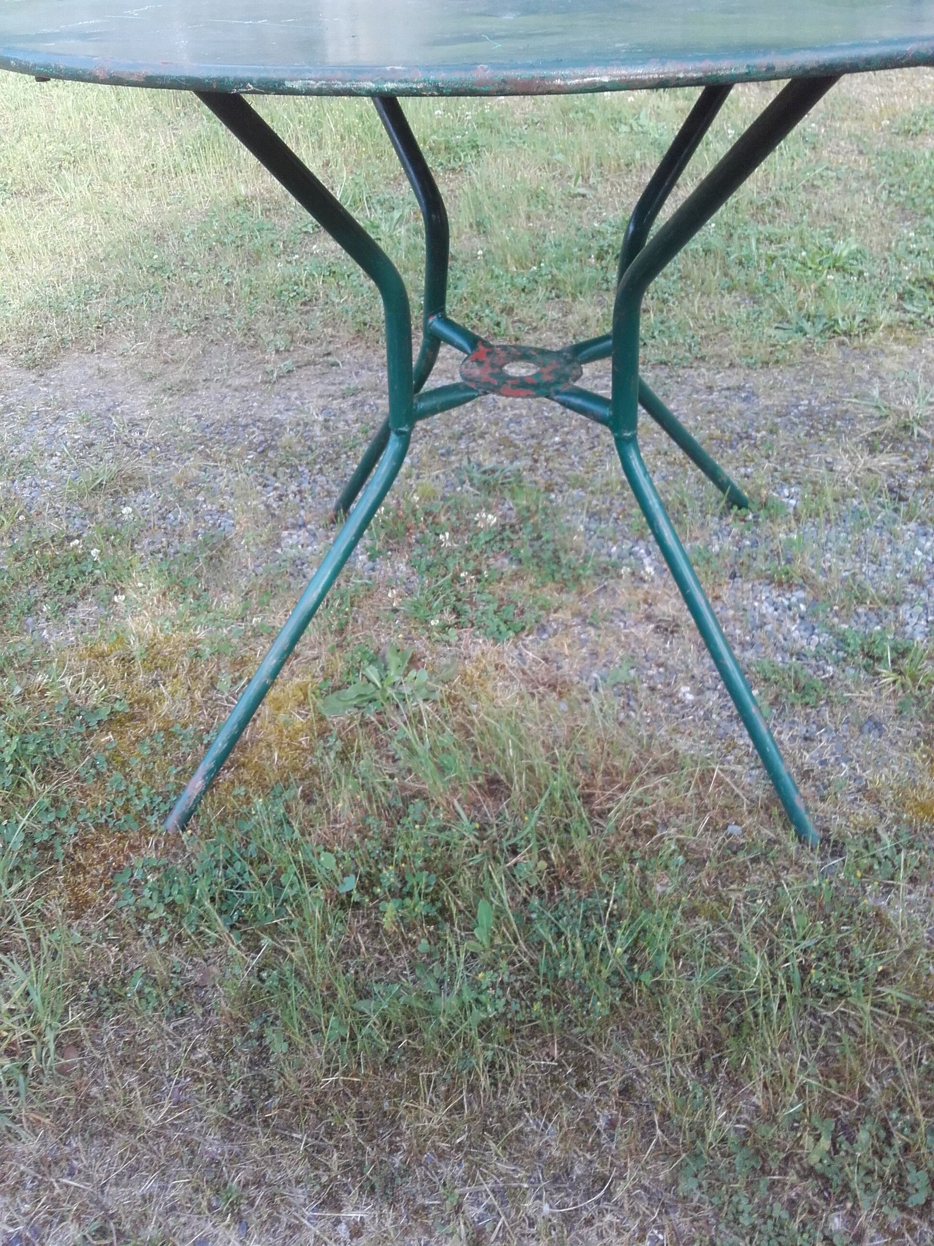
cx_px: 467
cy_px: 623
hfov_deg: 45.4
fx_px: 1115
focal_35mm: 31
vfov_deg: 58.4
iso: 60
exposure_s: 1/100
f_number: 2.2
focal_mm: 3.3
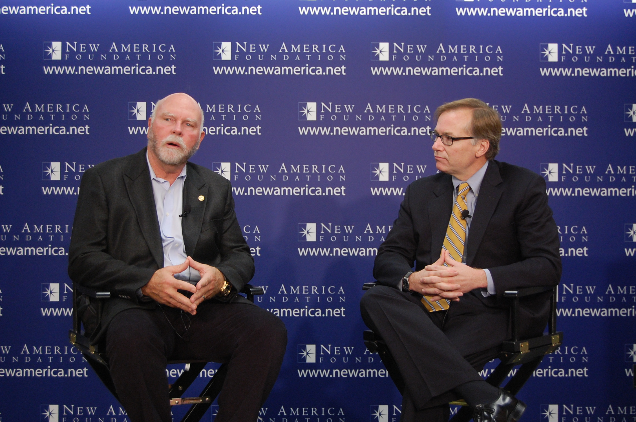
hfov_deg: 33.5
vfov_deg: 22.5
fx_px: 1058
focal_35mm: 60
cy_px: 211
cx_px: 318
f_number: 5.6
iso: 800
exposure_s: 1/60
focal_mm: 40
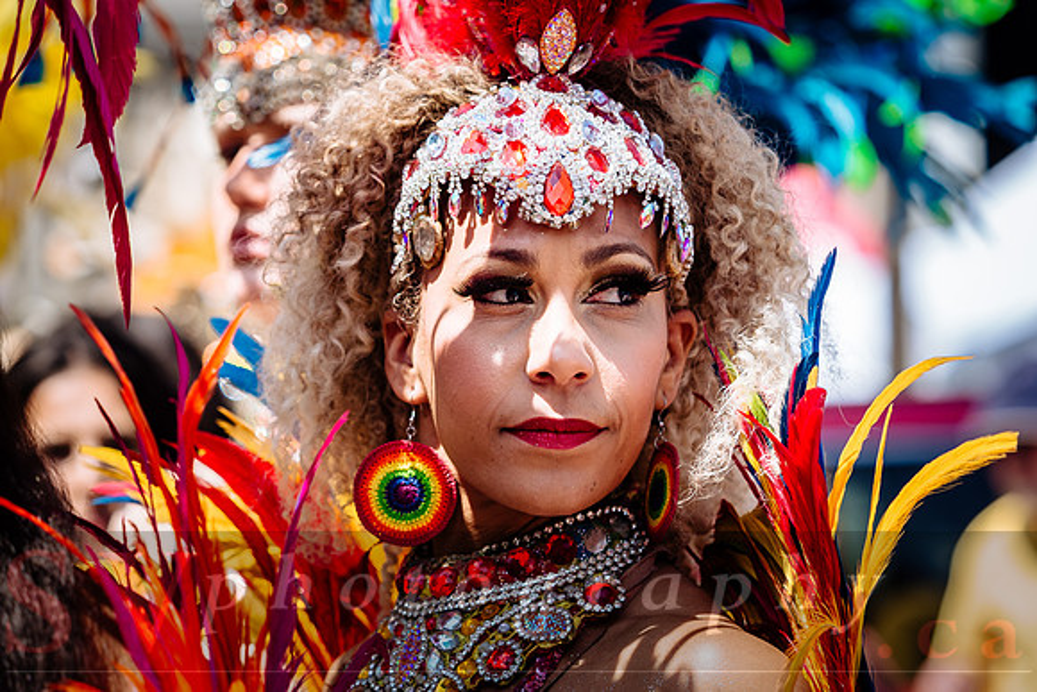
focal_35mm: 198
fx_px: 5693
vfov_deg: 7.0
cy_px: 389
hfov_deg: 10.4
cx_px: 518
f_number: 2.8
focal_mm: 95
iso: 200
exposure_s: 1/1250
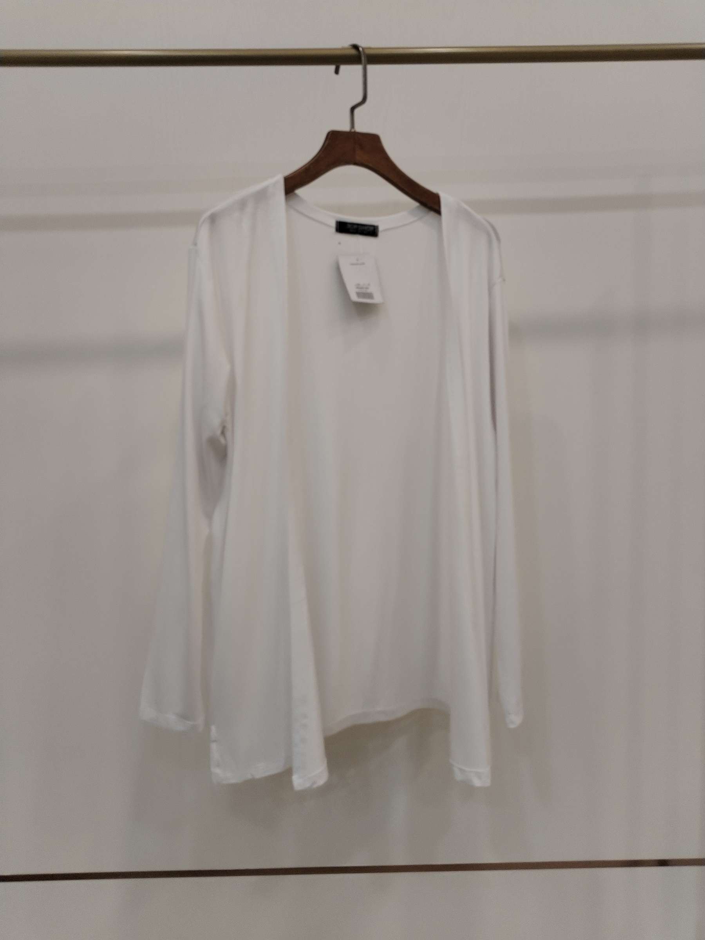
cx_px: 352
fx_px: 787
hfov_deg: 48.2
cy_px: 470
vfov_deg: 61.7
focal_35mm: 29
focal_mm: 4.75
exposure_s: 1/60
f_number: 1.8
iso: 153
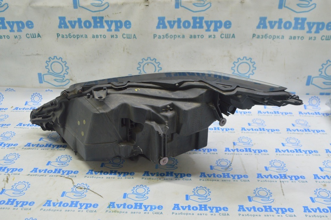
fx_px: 331
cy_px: 110
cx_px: 166
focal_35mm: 36
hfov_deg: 53.2
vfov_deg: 36.8
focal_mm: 24
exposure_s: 1/20
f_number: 5.6
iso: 400
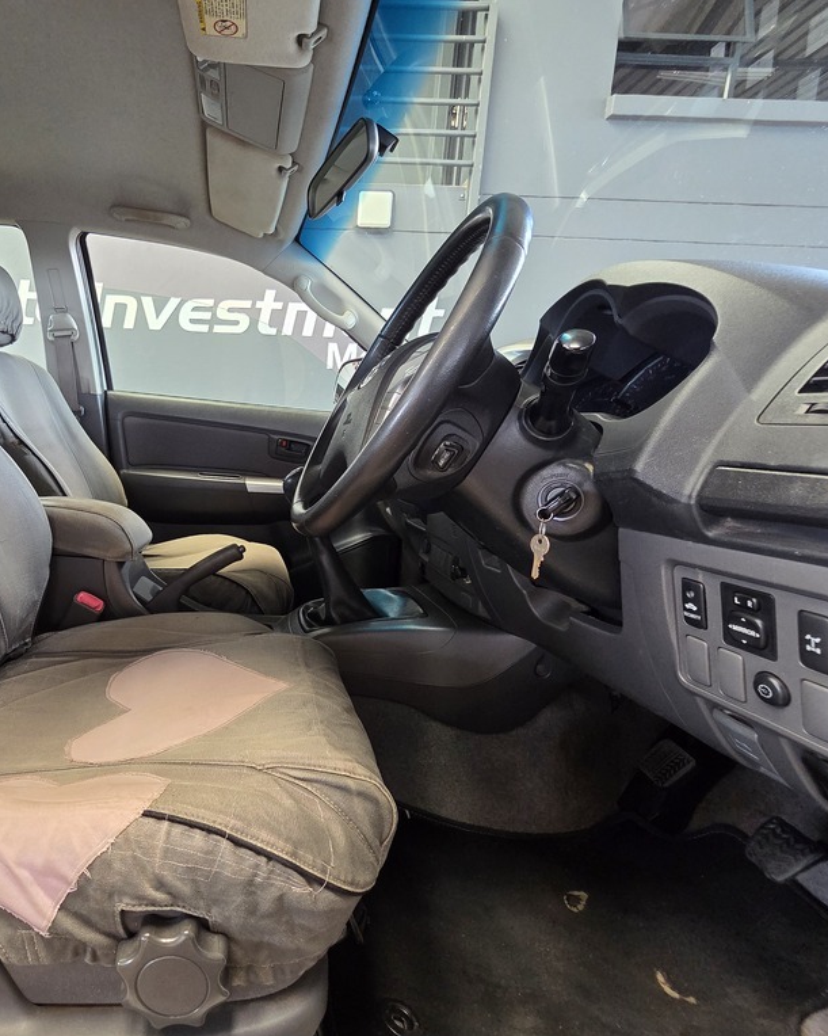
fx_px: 521
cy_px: 519
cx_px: 233
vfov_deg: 89.6
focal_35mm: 17
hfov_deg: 72.9
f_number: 2.2
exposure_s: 1/100
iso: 250
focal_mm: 2.2
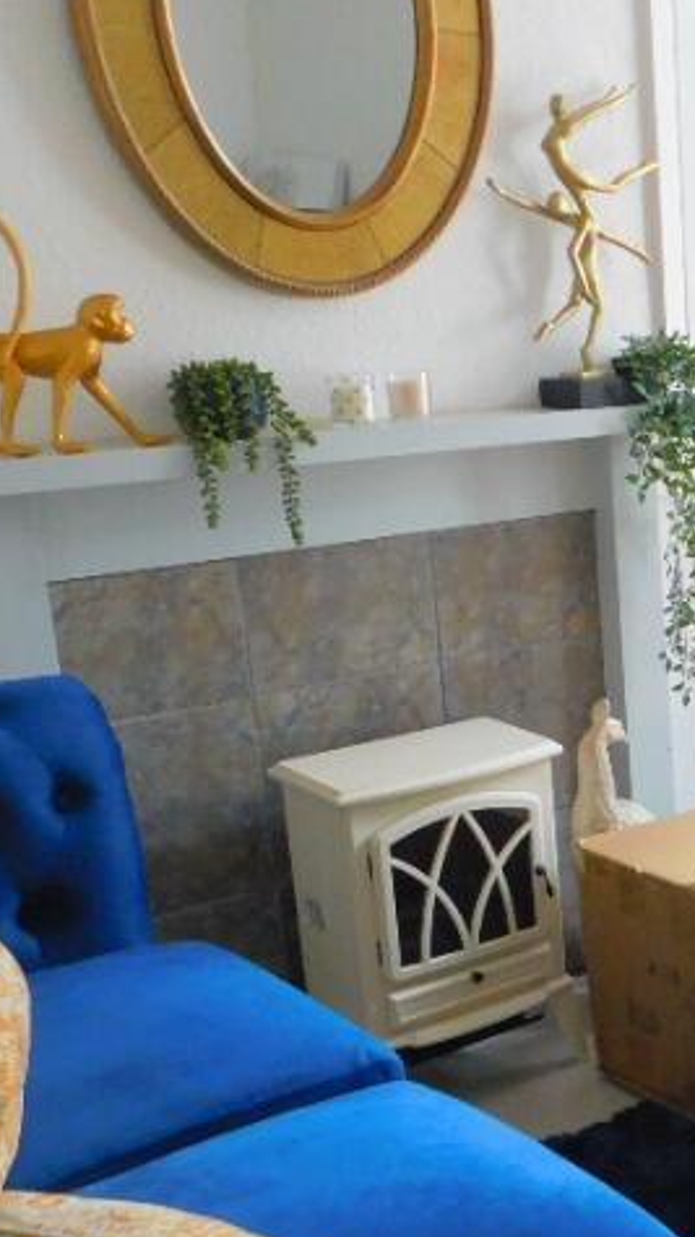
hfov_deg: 18.8
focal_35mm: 54
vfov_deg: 38.4
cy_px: 727
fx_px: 1770
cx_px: 1124
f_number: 3
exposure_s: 1/30
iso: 400
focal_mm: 4
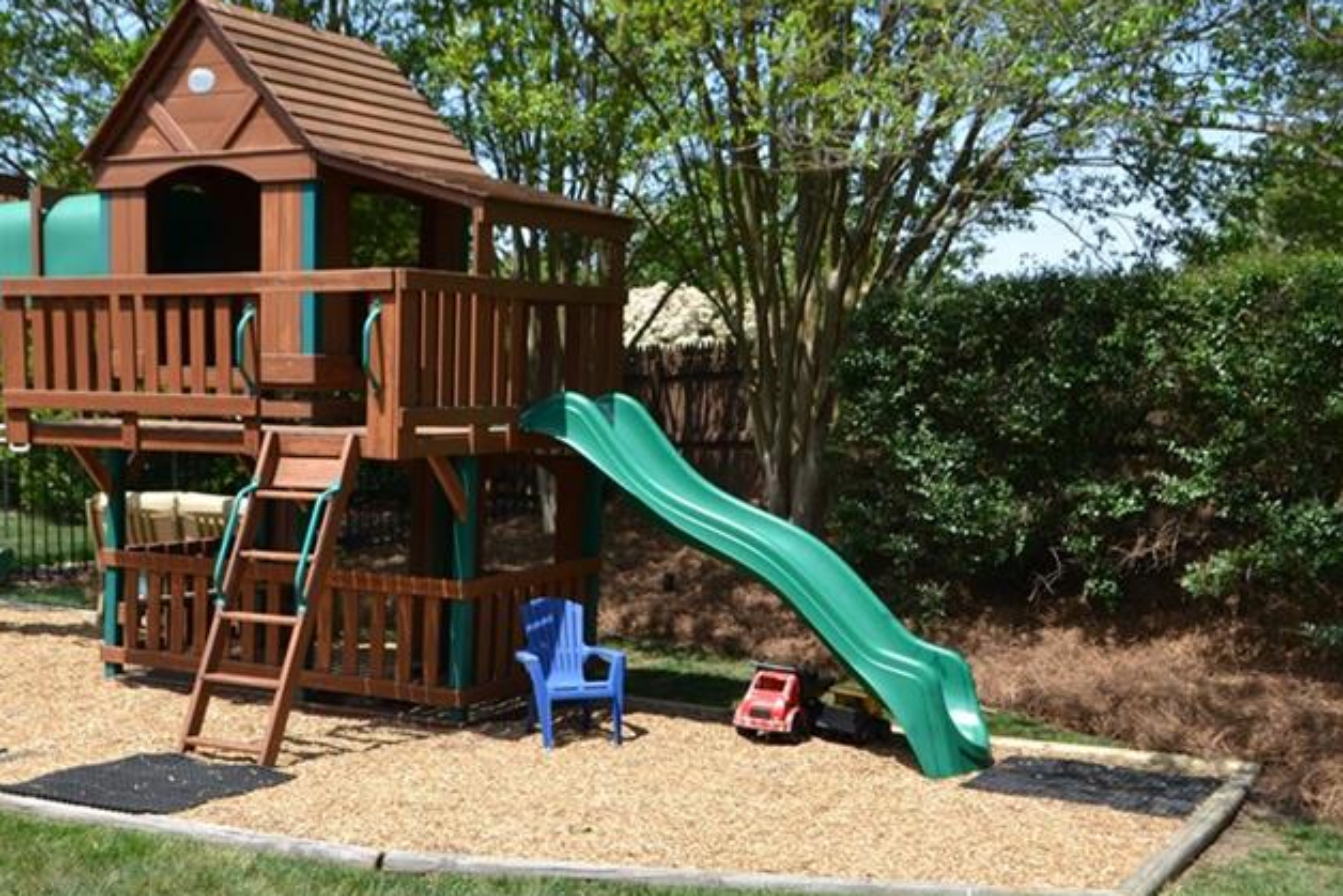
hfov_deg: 44.2
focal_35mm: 44
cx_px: 530
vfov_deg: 30.4
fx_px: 1642
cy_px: 571
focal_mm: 18
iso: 100
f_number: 7.1
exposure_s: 1/200
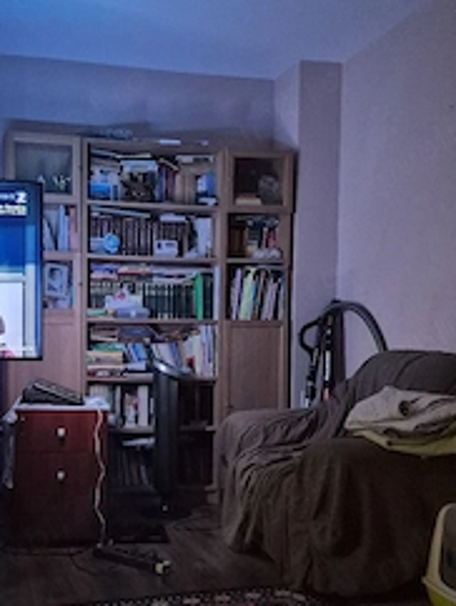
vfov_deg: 48.7
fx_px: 666
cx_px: 115
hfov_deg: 36.9
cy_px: 356
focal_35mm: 38
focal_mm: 5.4
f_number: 1.8
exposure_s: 1/100
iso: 2000
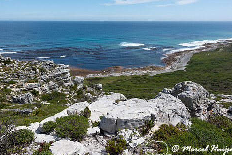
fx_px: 193
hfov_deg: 61.7
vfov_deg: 43.5
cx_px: 101
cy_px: 63
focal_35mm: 30
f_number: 13
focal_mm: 24
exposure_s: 1/200
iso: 125
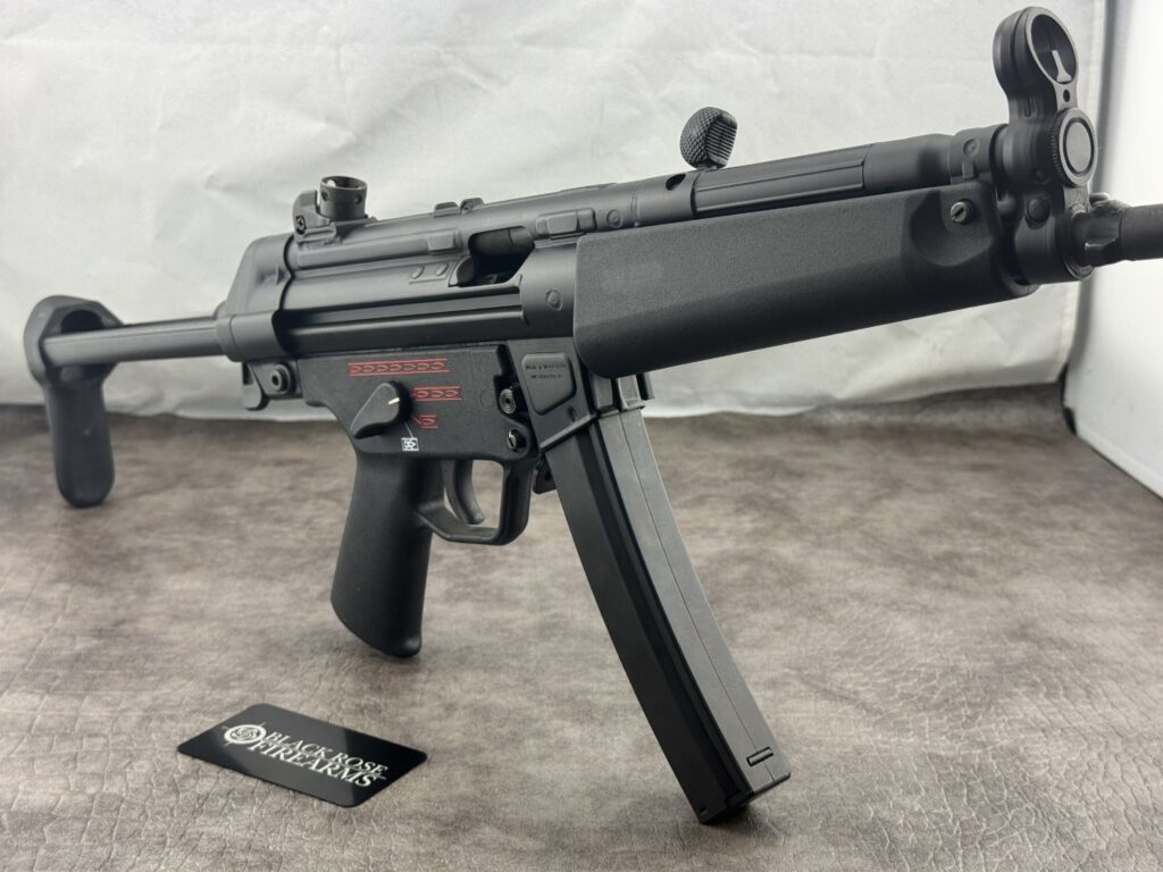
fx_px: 1613
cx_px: 582
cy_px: 436
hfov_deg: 39.7
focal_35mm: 48
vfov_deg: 30.3
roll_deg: -1.0
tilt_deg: -17.8
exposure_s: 1/179
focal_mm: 6.76
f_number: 1.78
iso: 64
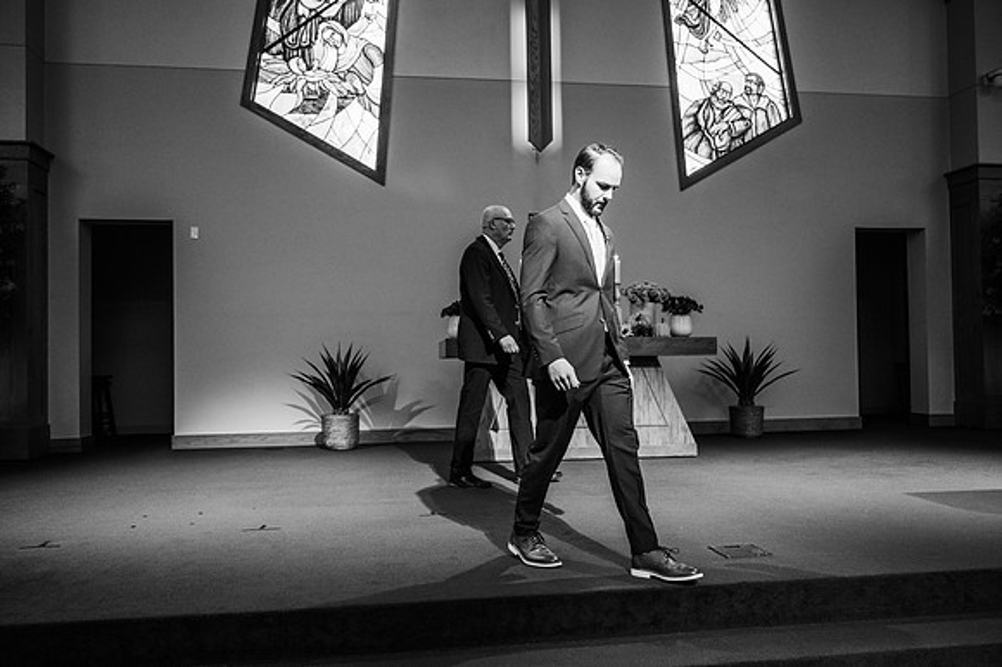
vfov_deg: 44.9
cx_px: 501
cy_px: 334
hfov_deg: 63.7
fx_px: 807
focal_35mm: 29
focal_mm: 29
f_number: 2.8
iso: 2000
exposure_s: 1/250
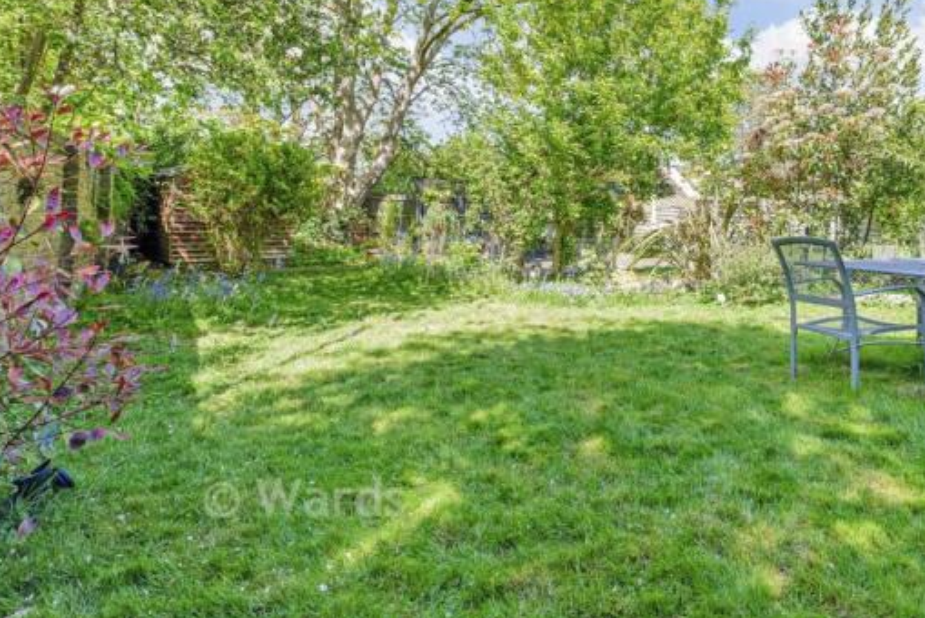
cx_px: 590
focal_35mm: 18
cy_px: 226
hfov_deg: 87.8
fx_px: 463
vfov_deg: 66.3
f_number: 8
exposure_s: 1/200
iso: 640
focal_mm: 14
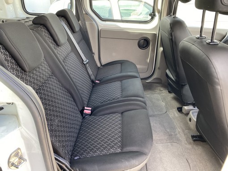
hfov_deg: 67.3
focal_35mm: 26
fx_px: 171
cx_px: 114
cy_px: 86
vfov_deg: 53.1
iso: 80
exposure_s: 1/121
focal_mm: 4.25
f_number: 1.8
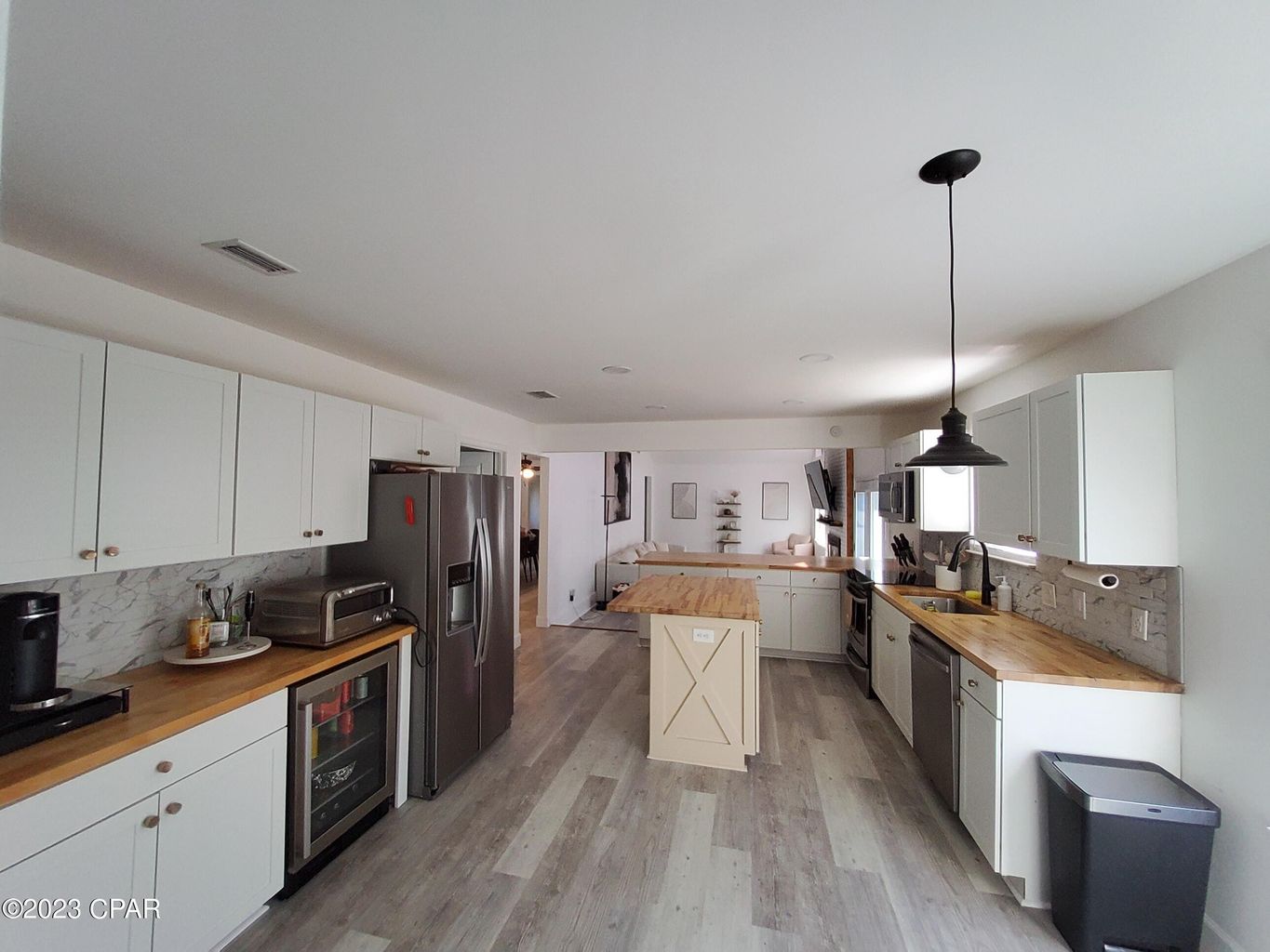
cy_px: 476
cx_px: 635
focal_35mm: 13
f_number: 2.2
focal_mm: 1.13
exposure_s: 1/60
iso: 100
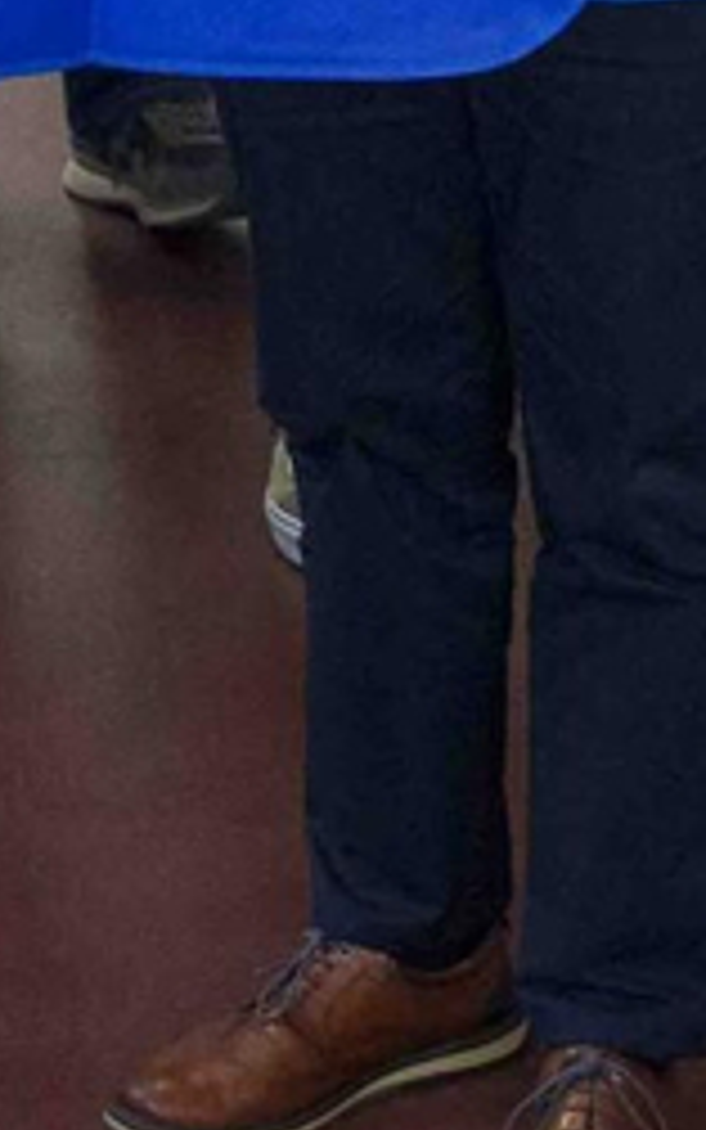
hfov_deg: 5.6
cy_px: -599
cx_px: 103
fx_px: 7200
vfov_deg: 8.7
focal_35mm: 234
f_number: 2.8
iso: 1600
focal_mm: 24
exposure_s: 1/125
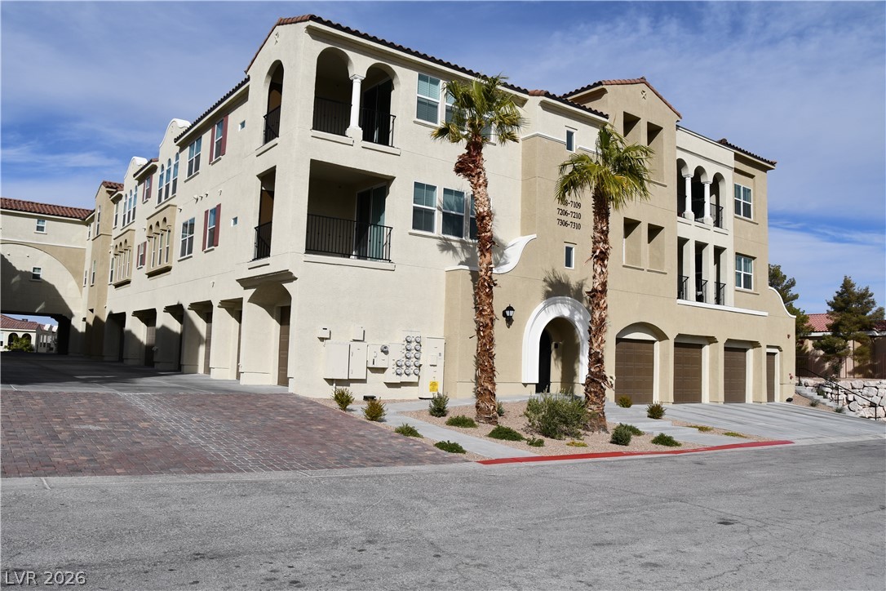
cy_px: 296
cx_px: 443
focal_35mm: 27
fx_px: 664
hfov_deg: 67.4
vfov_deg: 47.9
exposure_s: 1/400
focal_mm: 18
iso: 100
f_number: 10
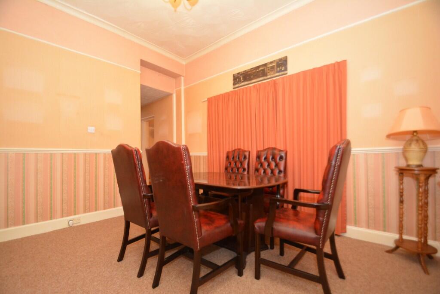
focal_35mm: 15
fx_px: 183
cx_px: 220
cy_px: 147
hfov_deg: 100.4
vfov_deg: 77.4
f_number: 4
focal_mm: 10
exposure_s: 1/60
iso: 3200
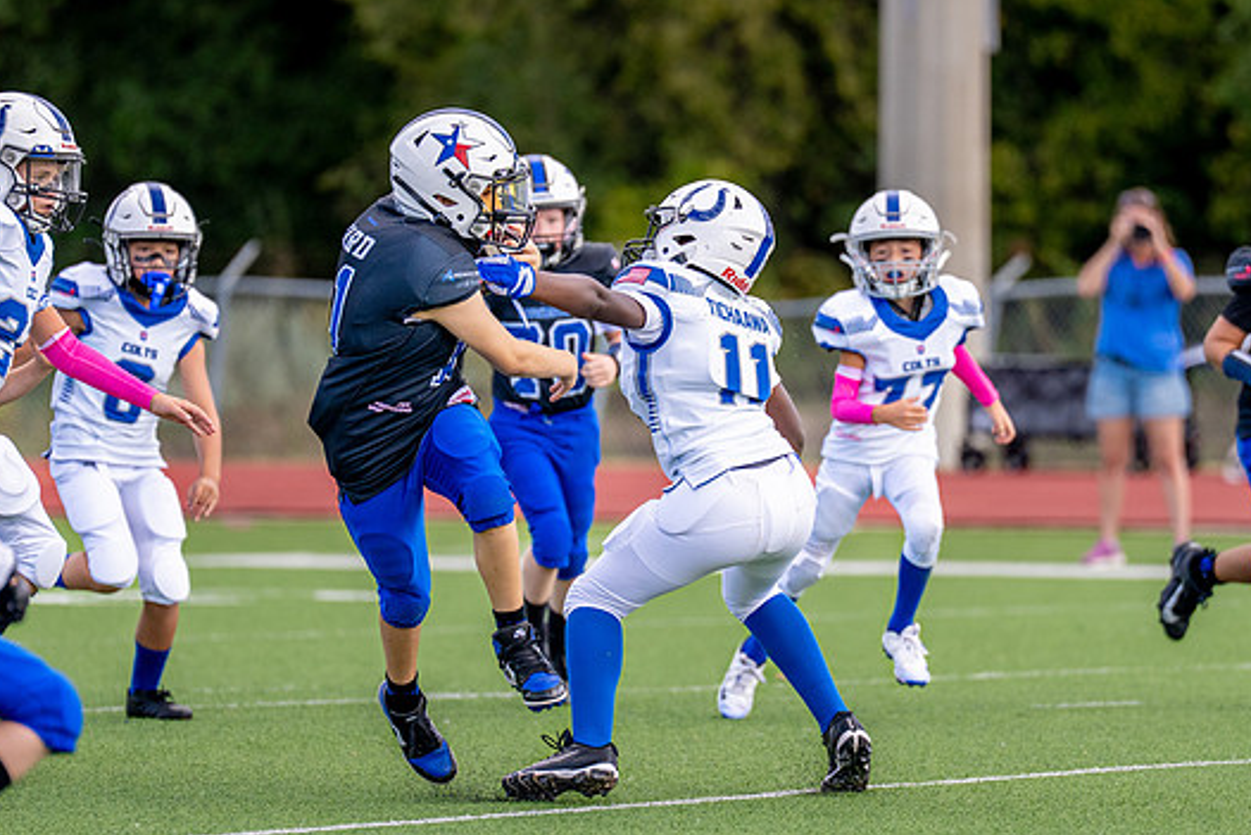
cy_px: 463
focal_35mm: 390
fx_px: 13555
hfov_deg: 5.3
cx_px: 653
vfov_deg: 3.5
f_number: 2.8
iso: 320
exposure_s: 1/2500
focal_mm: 200
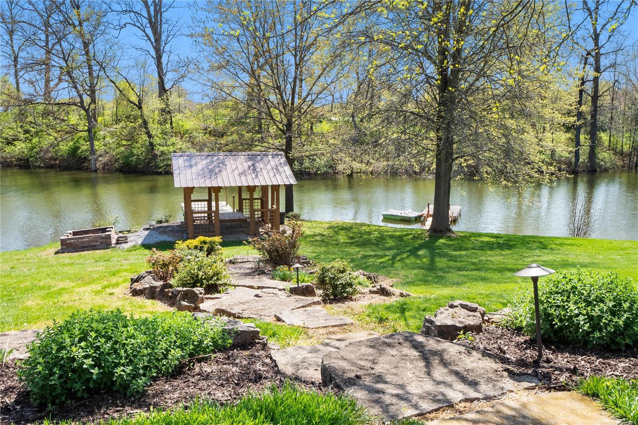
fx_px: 638
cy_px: 212
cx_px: 319
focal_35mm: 36
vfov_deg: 36.9
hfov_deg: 53.1
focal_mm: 18
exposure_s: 1/400
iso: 400
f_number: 10
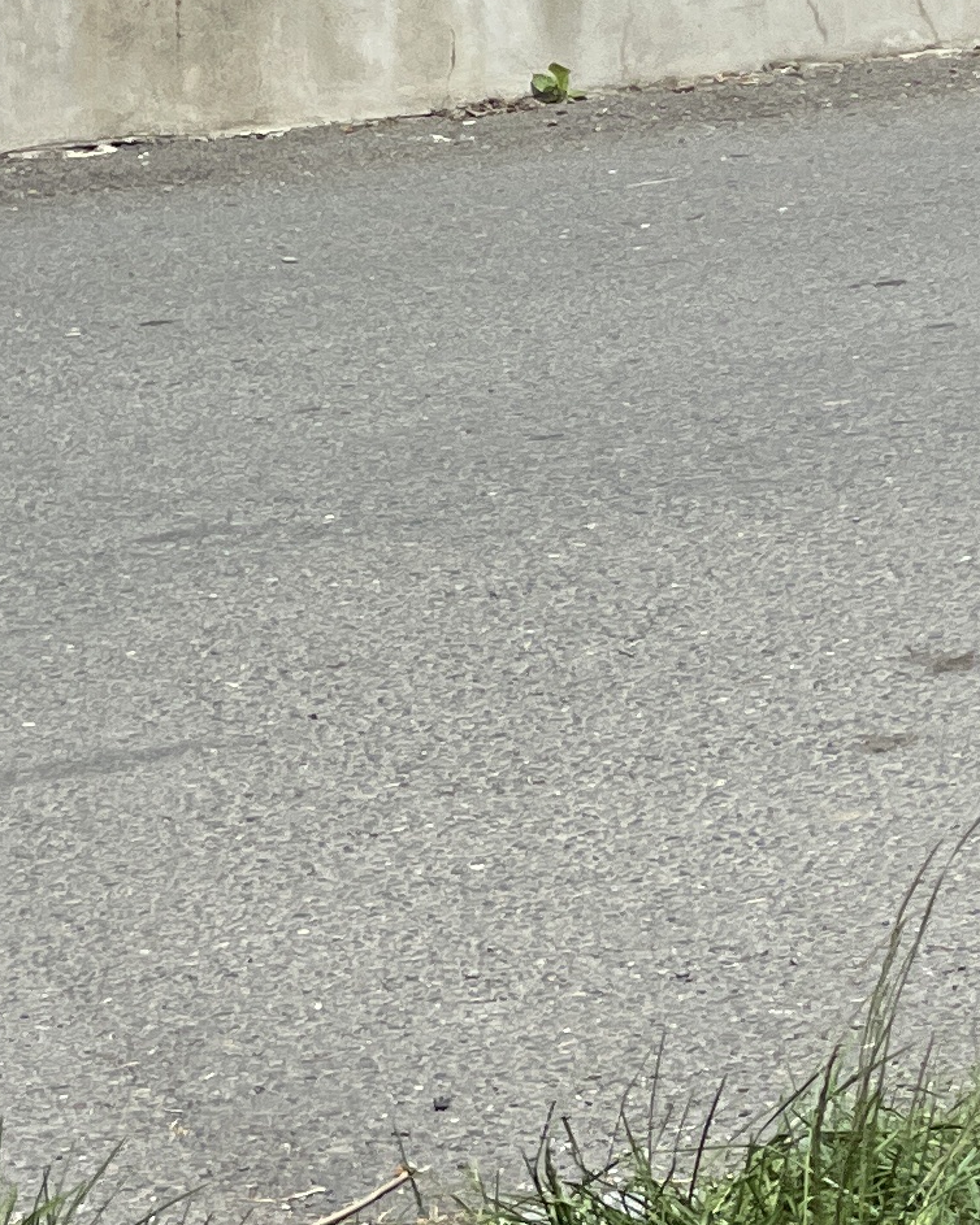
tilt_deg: -0.1
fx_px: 7870
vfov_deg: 8.7
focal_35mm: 217
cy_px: -731
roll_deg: +1.9
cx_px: 2044
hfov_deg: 6.9
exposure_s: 1/1996
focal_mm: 6
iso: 25
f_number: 2
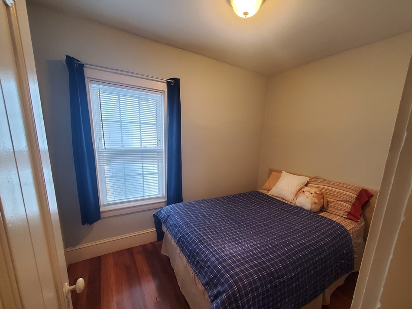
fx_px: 167
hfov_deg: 101.9
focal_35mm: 14
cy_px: 165
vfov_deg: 85.5
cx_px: 219
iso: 250
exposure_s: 1/46
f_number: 2.2
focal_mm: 1.8
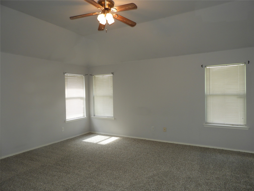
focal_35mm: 24
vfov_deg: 56.8
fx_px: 176
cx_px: 127
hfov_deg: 71.6
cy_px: 96
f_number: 3.3
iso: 125
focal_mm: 4.3
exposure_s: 1/30
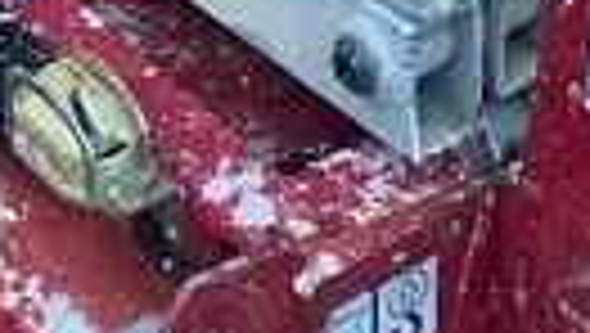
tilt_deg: -20.8
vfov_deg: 6.4
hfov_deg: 12.6
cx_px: 189
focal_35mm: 171
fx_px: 2678
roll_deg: +0.4
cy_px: -722
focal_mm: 3.99
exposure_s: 1/40
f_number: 1.8
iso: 320
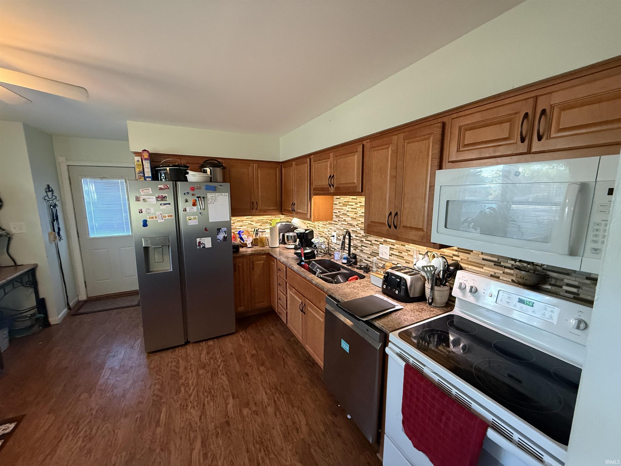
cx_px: 310
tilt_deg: -7.9
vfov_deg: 85.7
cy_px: 233
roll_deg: +0.0
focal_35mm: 14
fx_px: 251
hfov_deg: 102.1
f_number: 2.2
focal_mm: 2.22
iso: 500
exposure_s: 1/60
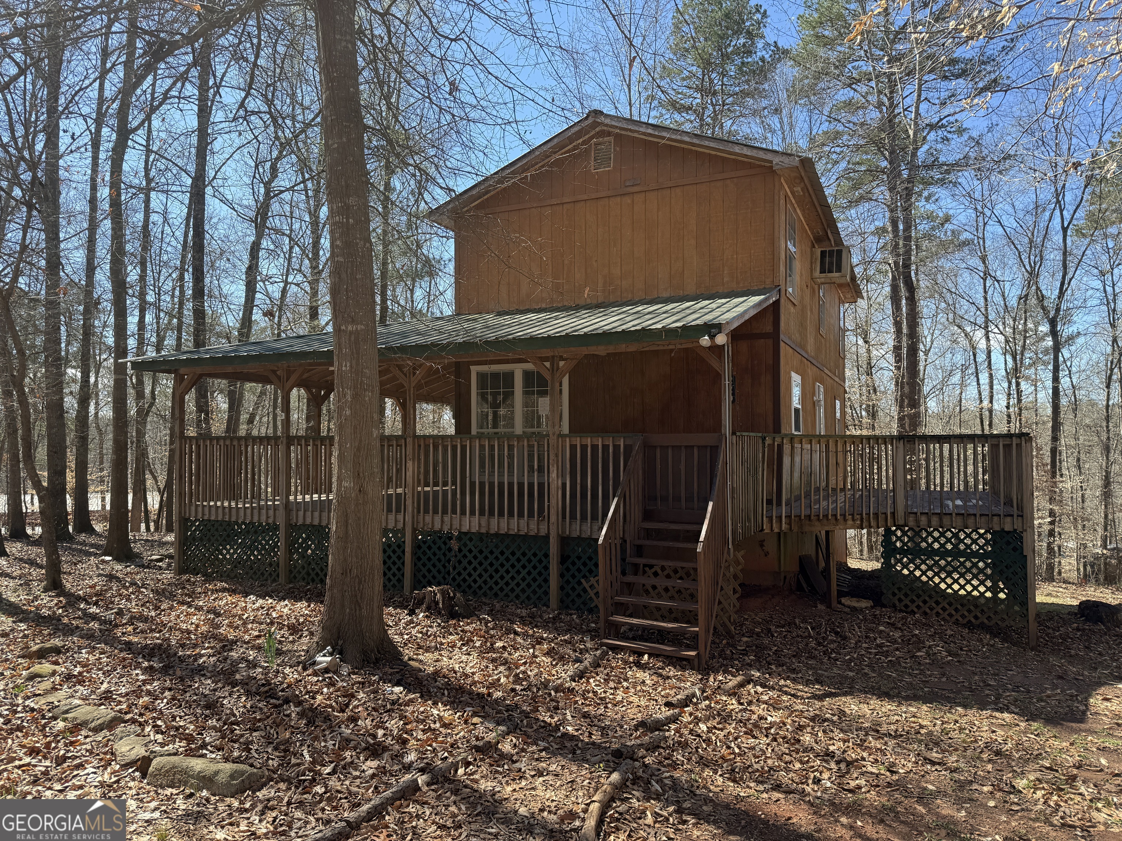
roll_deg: -0.1
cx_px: 561
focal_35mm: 24
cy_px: 420
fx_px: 778
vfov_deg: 56.8
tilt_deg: +1.1
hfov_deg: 71.6
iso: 80
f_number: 1.78
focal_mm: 6.76
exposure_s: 1/1139
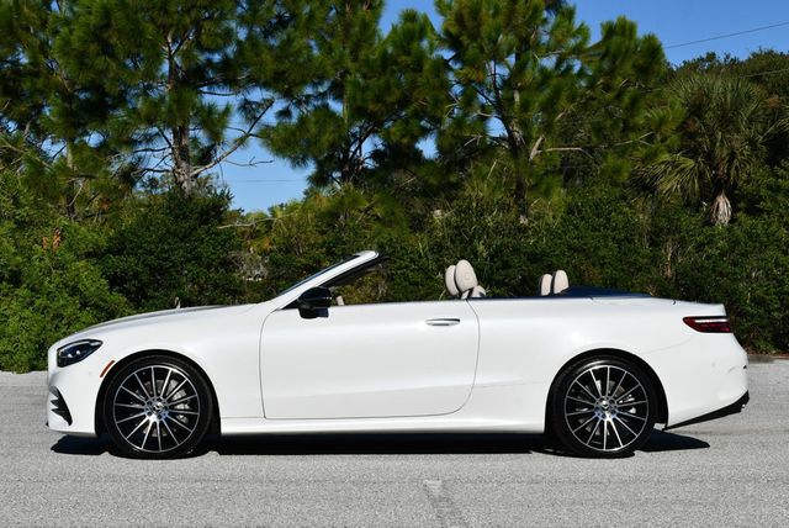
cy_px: 264
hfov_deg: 31.4
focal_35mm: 64
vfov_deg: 21.3
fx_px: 1404
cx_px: 394
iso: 100
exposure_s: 1/400
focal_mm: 32
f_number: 10
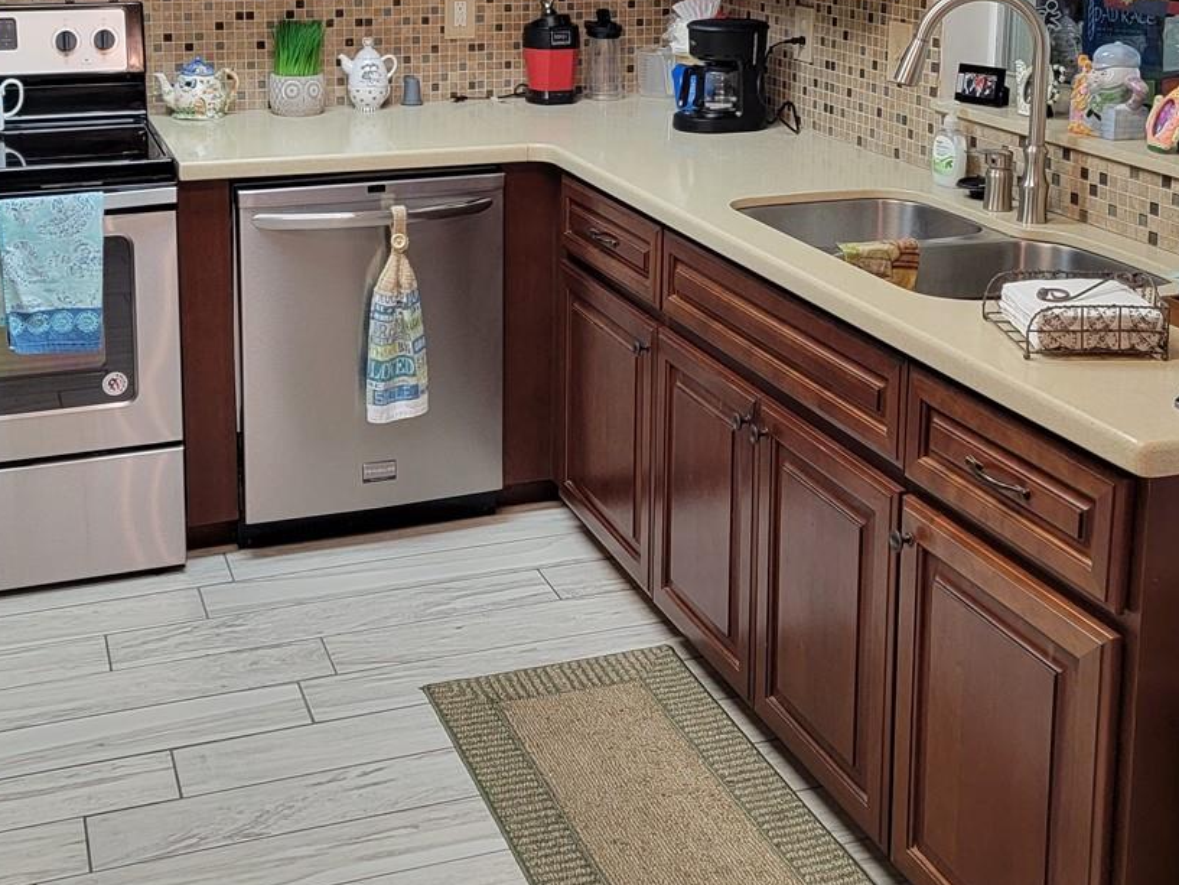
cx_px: 514
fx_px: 1601
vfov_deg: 29.7
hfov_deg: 40.4
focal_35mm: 47
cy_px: 105
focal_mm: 6.7
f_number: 1.8
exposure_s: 1/60
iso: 200
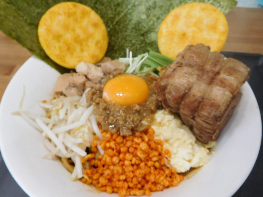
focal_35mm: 25
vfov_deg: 54.9
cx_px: 132
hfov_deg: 69.4
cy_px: 98
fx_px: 190
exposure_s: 1/30
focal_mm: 4.5
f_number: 3.4
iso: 160
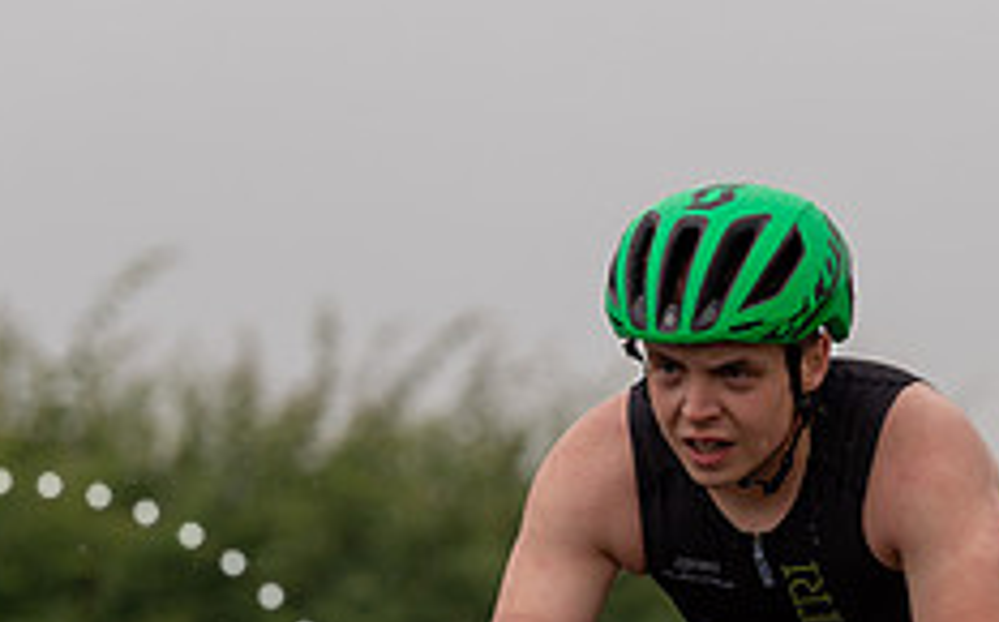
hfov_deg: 4.9
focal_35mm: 432
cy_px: 654
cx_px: 665
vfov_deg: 3.0
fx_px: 11747
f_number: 4
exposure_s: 1/1000
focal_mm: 170
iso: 100
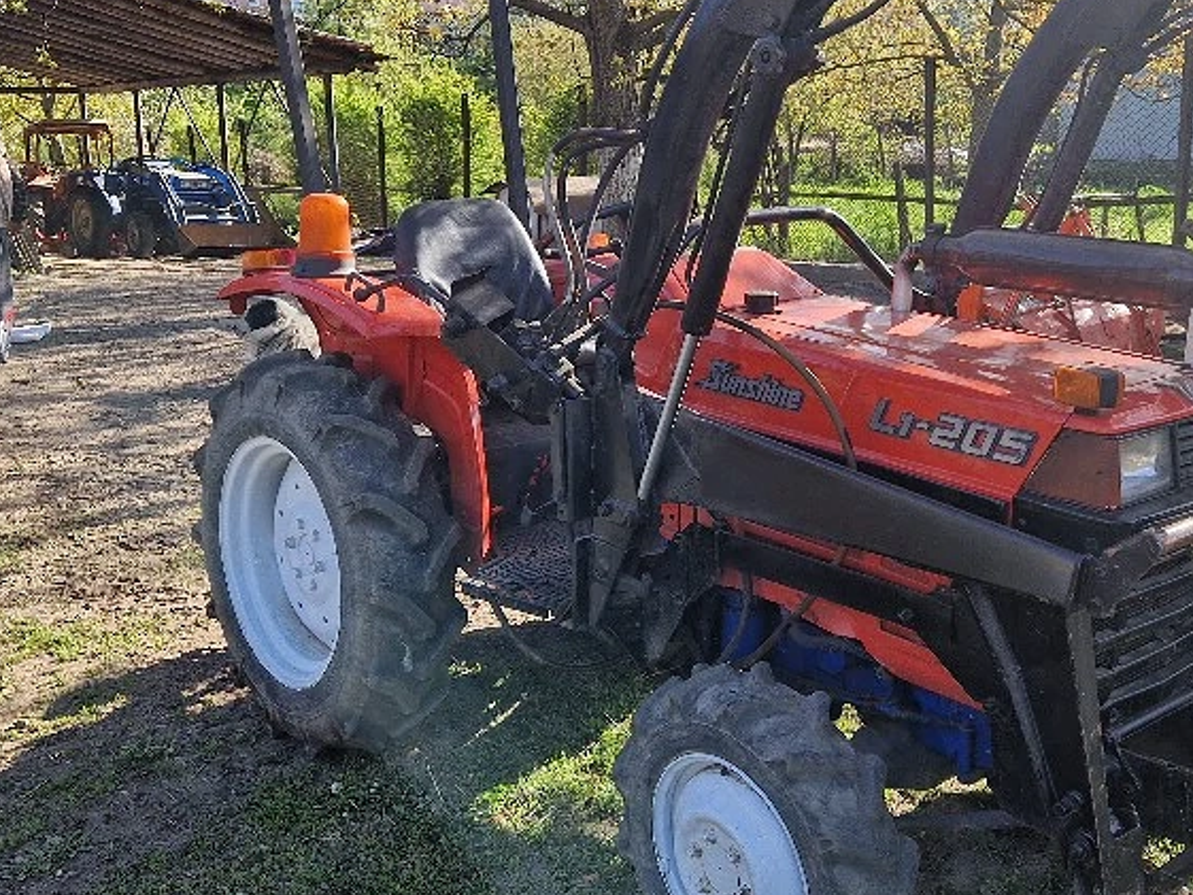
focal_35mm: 41
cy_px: 327
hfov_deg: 45.5
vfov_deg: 34.9
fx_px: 1413
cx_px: 729
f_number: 1.8
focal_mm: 5.4
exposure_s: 1/435
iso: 50
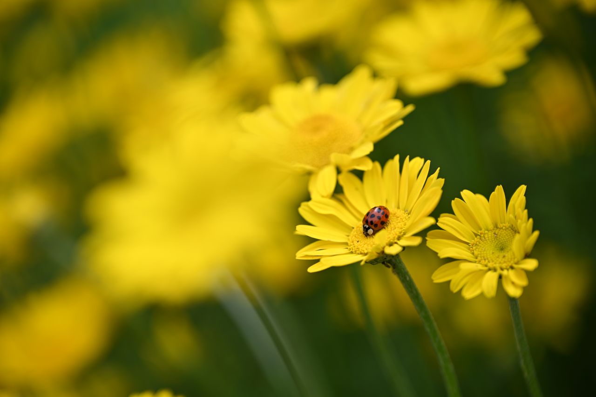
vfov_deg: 11.4
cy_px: 198
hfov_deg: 17.1
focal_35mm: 120
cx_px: 298
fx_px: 1986
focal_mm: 120
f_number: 4
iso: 100
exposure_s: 1/640
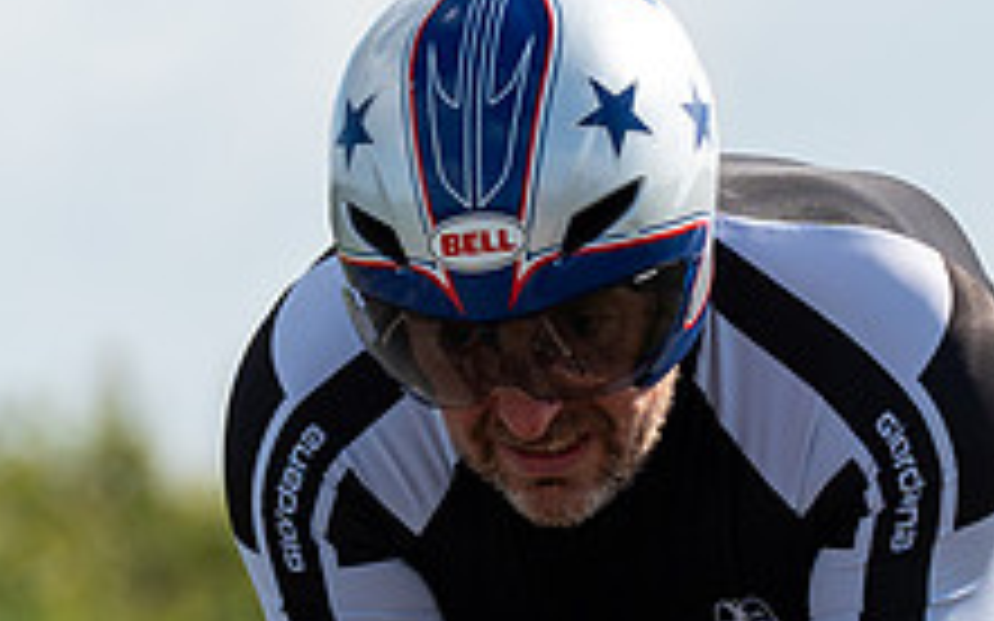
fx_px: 27597
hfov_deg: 2.1
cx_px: 779
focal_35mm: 1019
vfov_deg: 1.3
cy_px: 813
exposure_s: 1/1000
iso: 160
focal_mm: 200
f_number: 5
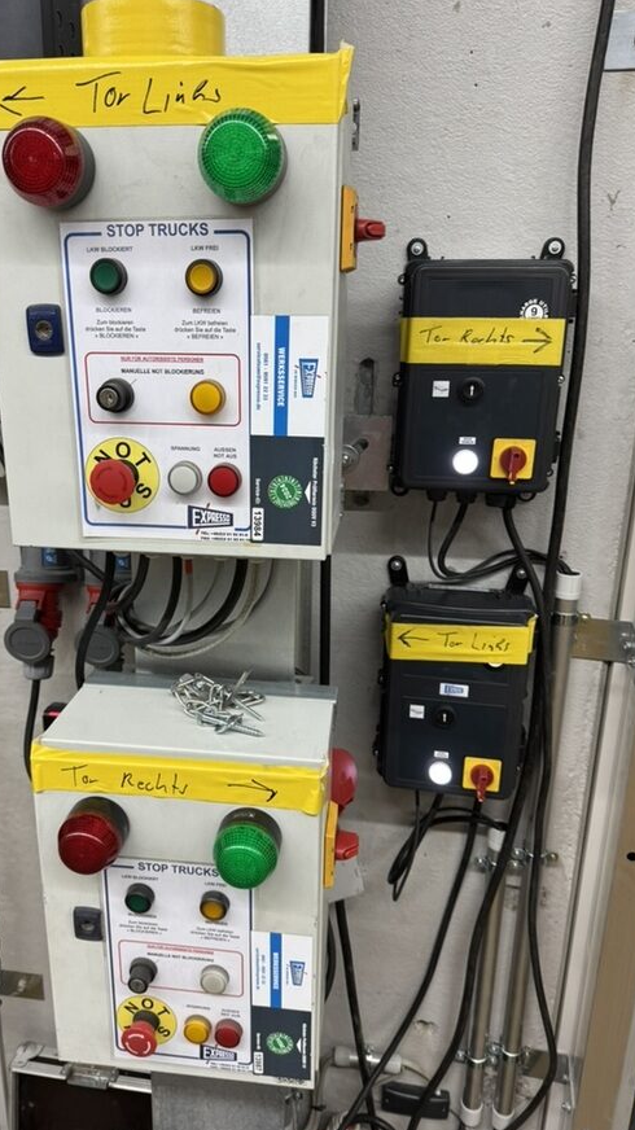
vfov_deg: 69.9
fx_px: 809
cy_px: 561
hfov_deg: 42.7
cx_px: 257
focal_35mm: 27
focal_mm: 6.76
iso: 125
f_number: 1.78
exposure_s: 1/50
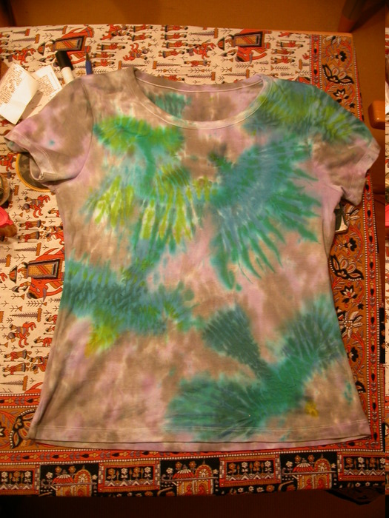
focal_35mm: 38
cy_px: 259
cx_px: 194
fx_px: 569
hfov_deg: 37.7
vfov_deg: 49.0
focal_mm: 7.85
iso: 100
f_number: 2.6
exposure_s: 1/11
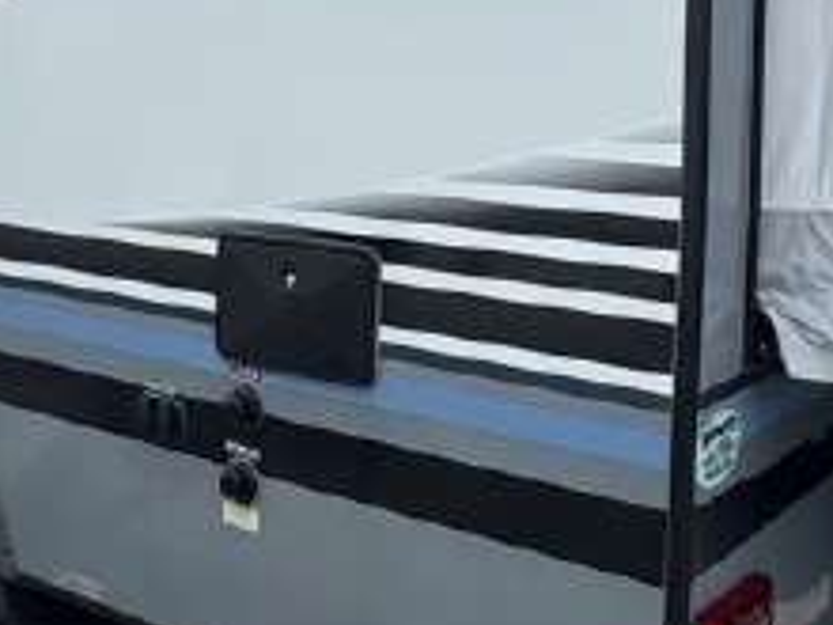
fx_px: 1227
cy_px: 121
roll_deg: -1.2
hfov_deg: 37.0
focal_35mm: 51
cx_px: 568
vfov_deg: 27.9
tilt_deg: -3.7
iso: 50
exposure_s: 1/1927
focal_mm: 2.22
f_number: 2.2
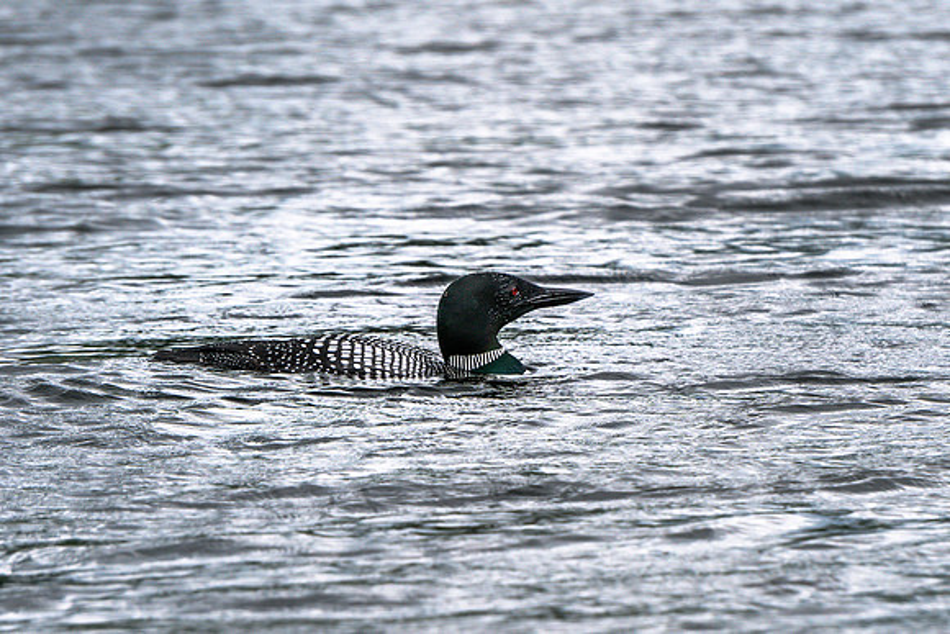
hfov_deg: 6.8
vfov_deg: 4.6
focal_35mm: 301
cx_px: 622
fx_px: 7936
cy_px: 415
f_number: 8
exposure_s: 1/1000
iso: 400
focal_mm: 153
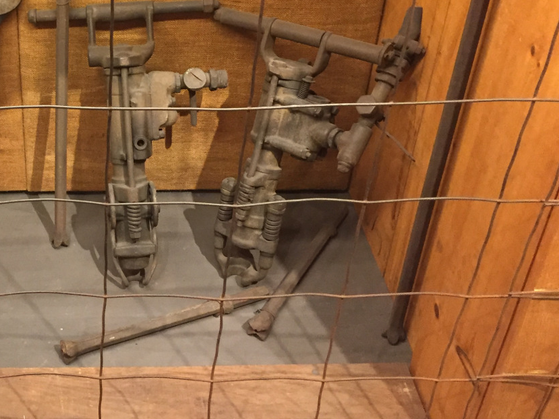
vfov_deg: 25.9
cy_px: 140
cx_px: 36
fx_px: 904
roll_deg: +2.5
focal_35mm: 56
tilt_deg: -34.2
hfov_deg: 32.3
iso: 250
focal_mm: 4.15
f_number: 2.2
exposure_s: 1/20
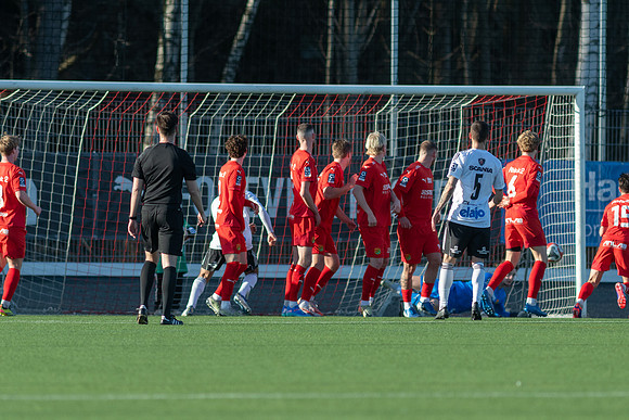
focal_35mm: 600
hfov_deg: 3.4
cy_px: 210
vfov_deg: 2.3
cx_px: 314
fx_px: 10485
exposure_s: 1/2000
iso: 320
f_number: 3.2
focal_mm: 300
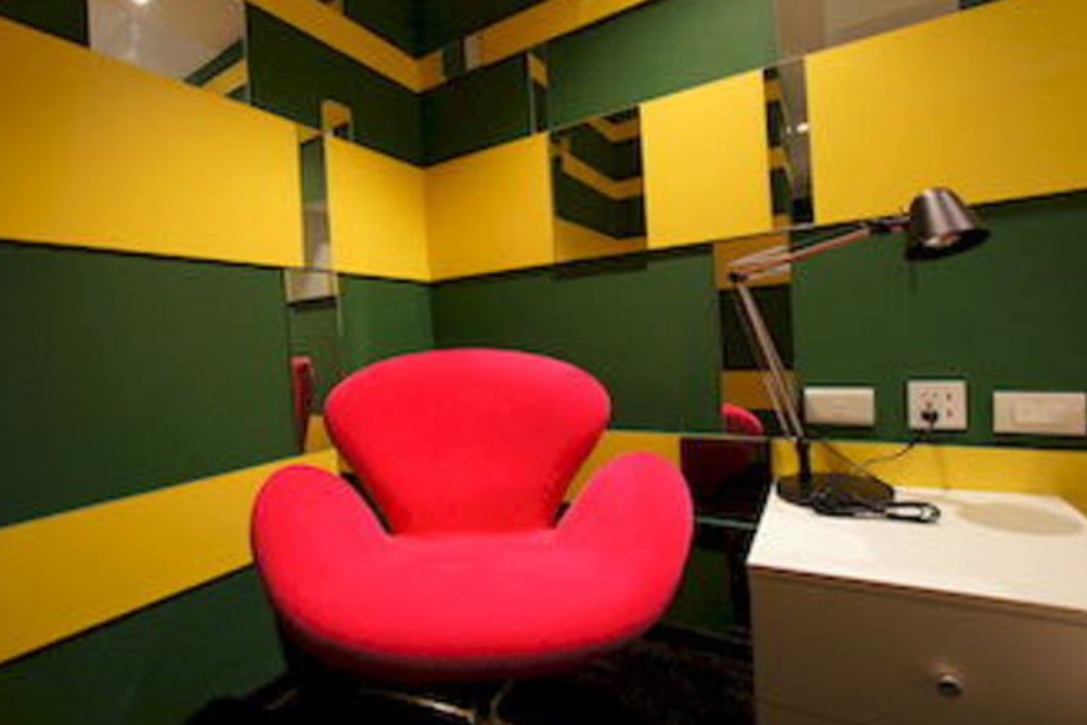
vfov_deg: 73.7
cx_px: 510
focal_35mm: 16
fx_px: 483
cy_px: 350
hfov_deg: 96.6
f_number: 10
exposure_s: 1/4
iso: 400
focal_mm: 10
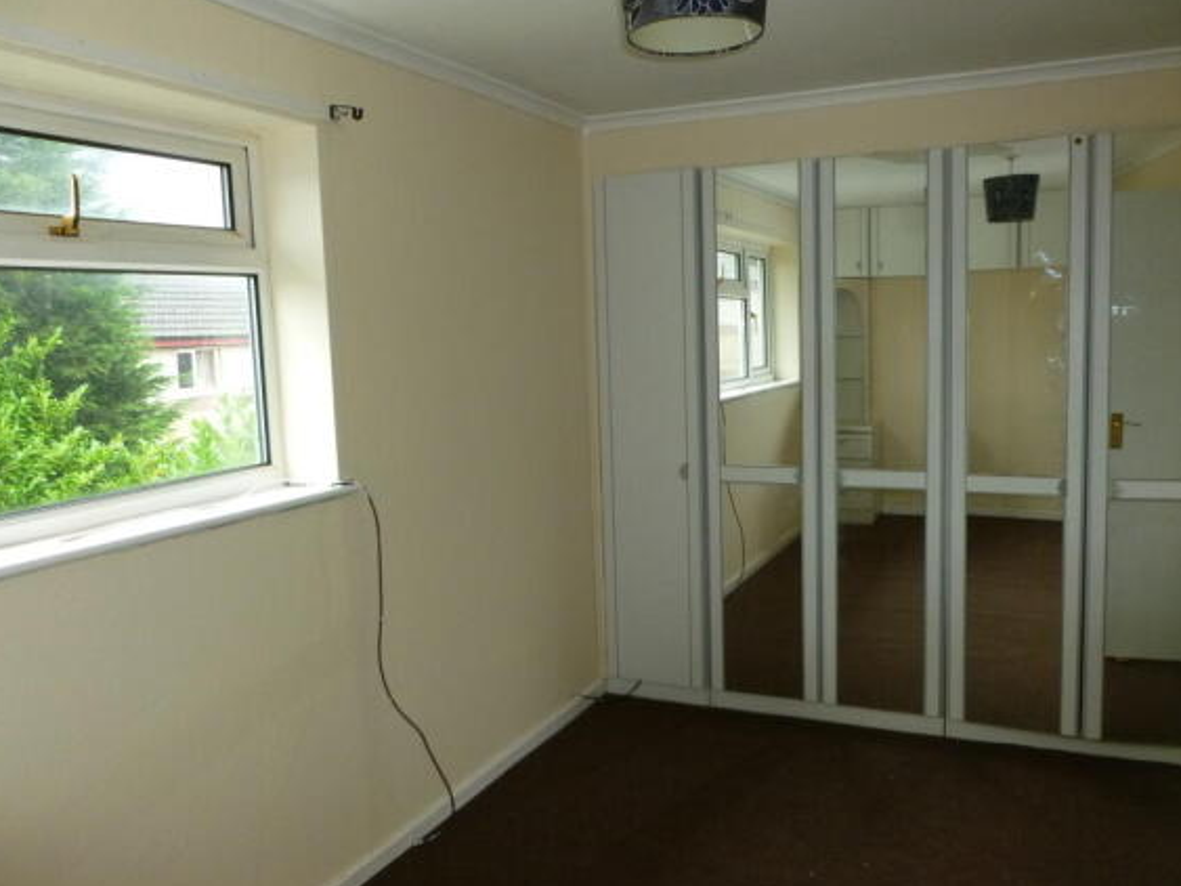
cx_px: 599
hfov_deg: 61.7
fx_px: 989
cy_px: 448
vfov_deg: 48.2
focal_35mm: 29
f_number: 3.3
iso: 250
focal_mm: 5
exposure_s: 1/60
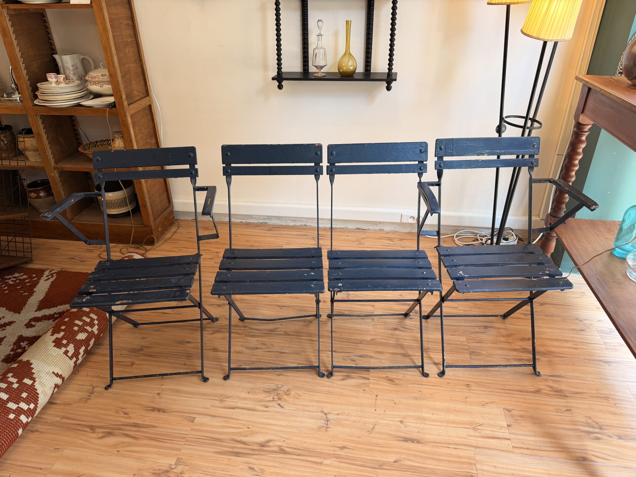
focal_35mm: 24
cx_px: 318
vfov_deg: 56.8
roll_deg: +1.4
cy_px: 238
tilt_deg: -29.4
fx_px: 441
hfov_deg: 71.6
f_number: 1.78
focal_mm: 6.76
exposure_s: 1/121
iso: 100
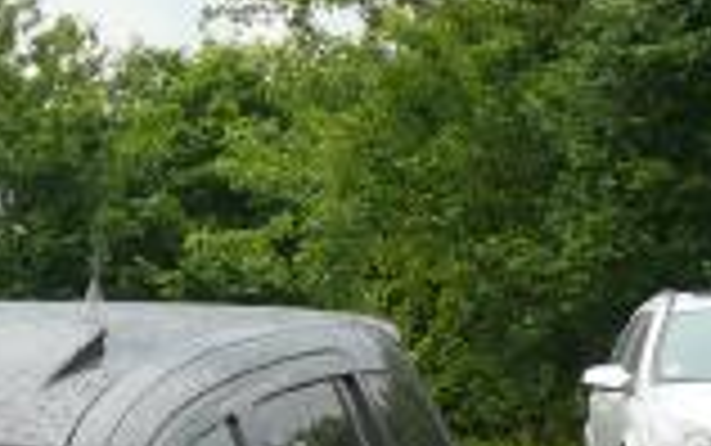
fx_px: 3917
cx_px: -477
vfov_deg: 6.3
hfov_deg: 9.9
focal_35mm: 202
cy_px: 867
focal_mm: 9.2
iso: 100
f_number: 4
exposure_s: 1/200
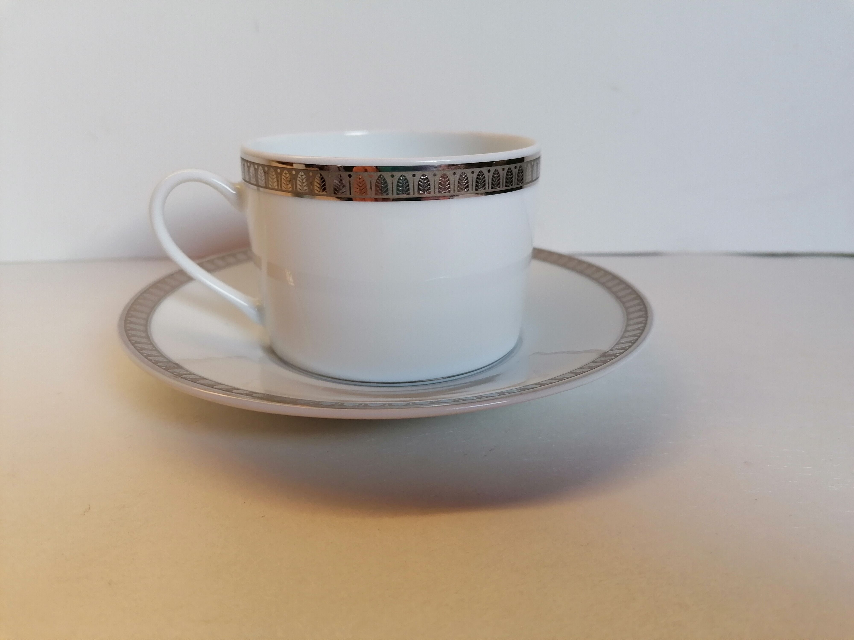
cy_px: 320
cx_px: 427
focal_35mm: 27
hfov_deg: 65.3
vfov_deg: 51.4
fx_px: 666
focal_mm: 4.75
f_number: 1.8
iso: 100
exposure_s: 1/50
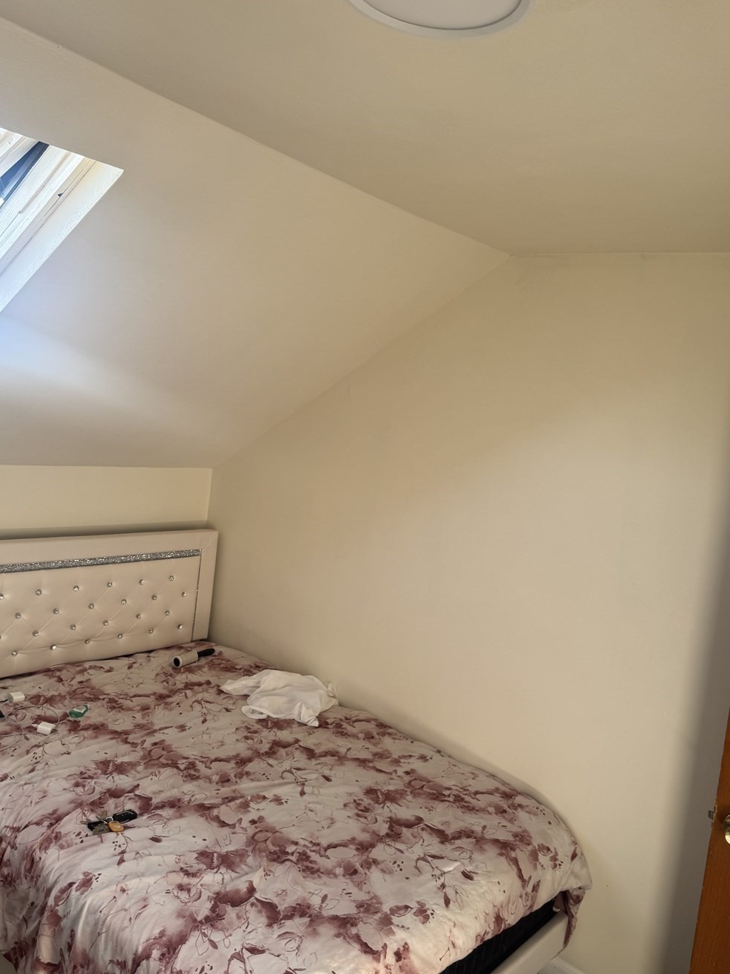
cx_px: 410
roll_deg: -7.9
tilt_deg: -0.9
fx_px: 788
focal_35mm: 28
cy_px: 417
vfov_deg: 63.2
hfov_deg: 49.6
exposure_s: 1/121
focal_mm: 6.76
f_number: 1.78
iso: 50
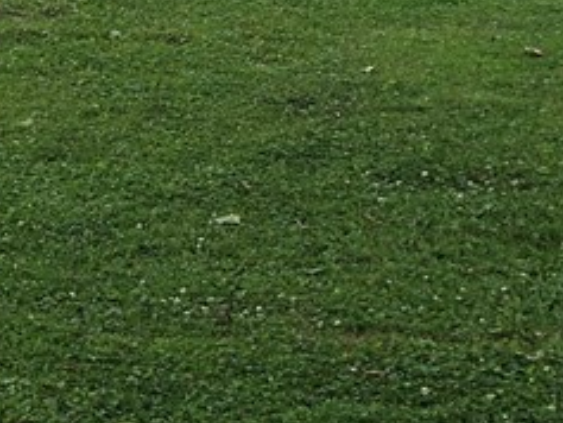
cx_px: 40
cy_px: -276
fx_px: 1969
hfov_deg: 16.0
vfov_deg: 11.6
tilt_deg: +6.4
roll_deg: -0.1
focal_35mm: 121
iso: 20
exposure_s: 1/1297
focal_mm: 4
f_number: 1.8
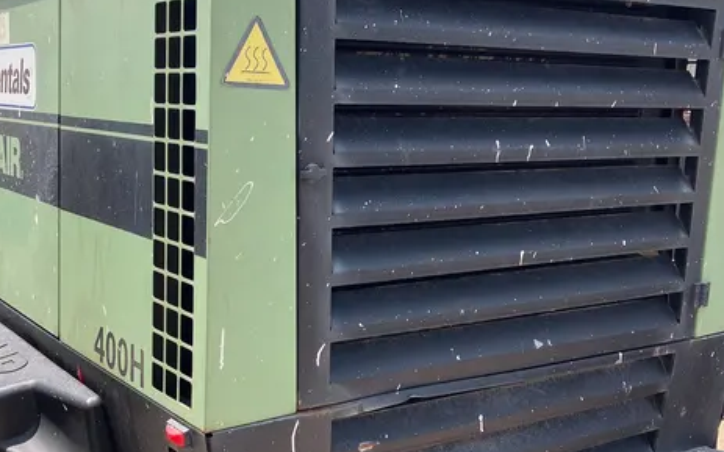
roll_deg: -2.5
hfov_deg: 42.6
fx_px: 927
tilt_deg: -14.3
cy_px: 361
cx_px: 342
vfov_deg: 26.9
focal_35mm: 47
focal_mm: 3.99
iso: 32
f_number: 1.8
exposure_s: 1/796
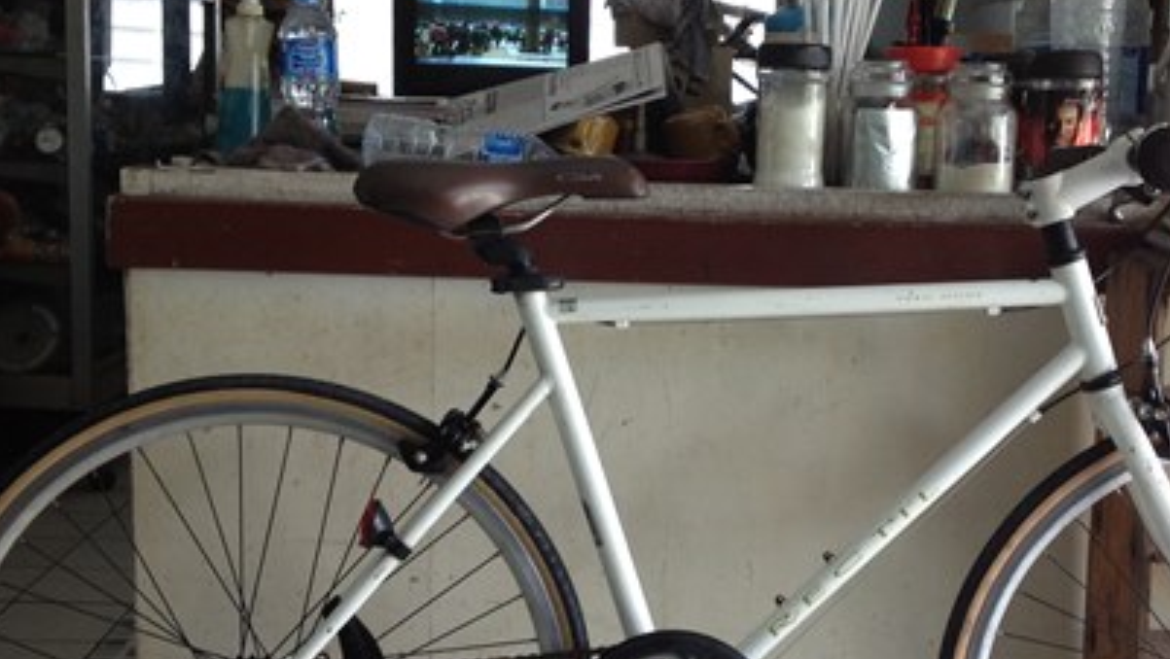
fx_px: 1769
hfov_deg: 36.4
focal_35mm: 57
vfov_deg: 21.1
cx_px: 721
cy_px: 382
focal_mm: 4.28
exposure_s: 1/60
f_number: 2.4
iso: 50
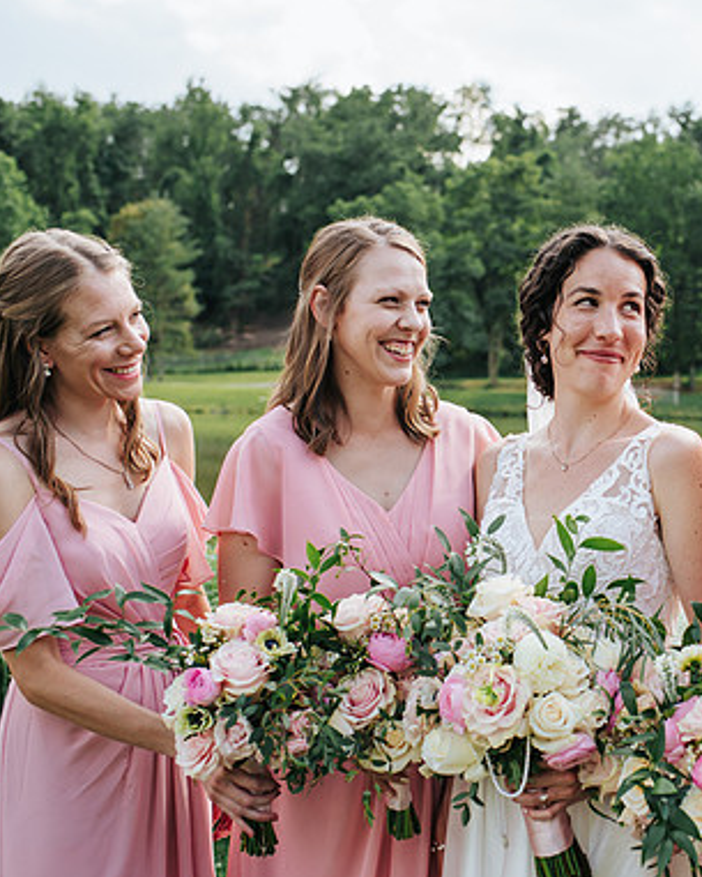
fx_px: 1298
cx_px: 585
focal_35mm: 50
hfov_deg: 29.4
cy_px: 436
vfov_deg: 37.3
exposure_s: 1/640
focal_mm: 35
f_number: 3.2
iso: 160
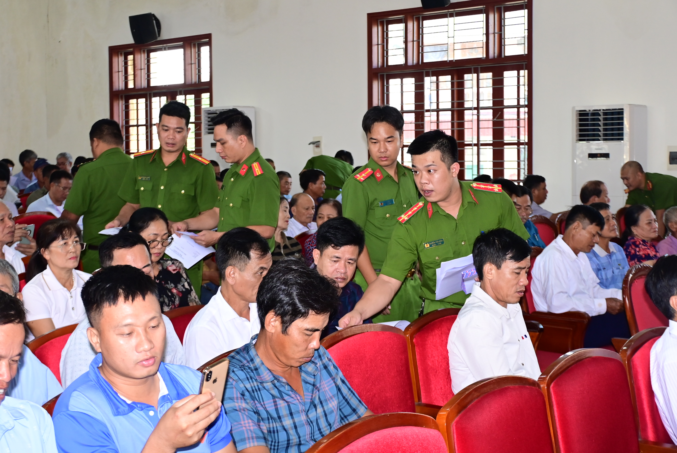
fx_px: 979
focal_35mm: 52
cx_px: 338
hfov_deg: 38.2
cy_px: 226
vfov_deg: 26.0
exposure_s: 1/200
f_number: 4.2
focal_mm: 35
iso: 1250
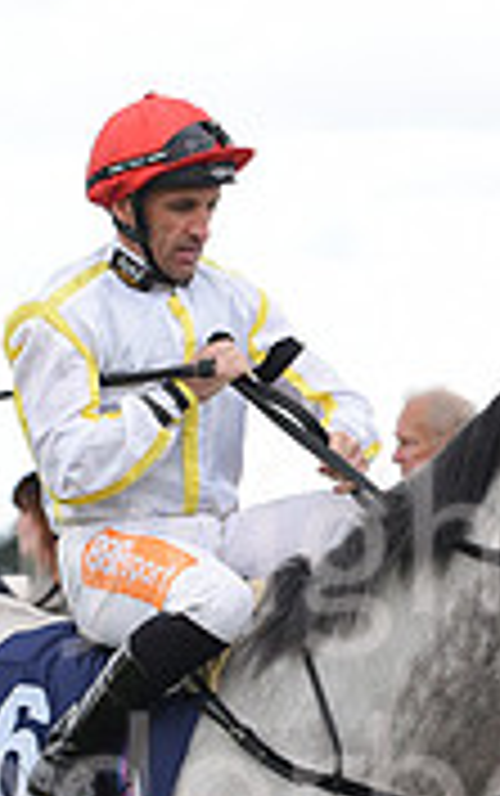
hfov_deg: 3.4
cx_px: 311
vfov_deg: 5.4
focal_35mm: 387
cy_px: 834
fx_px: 8417
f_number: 5
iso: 1000
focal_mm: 116
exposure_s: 1/1250
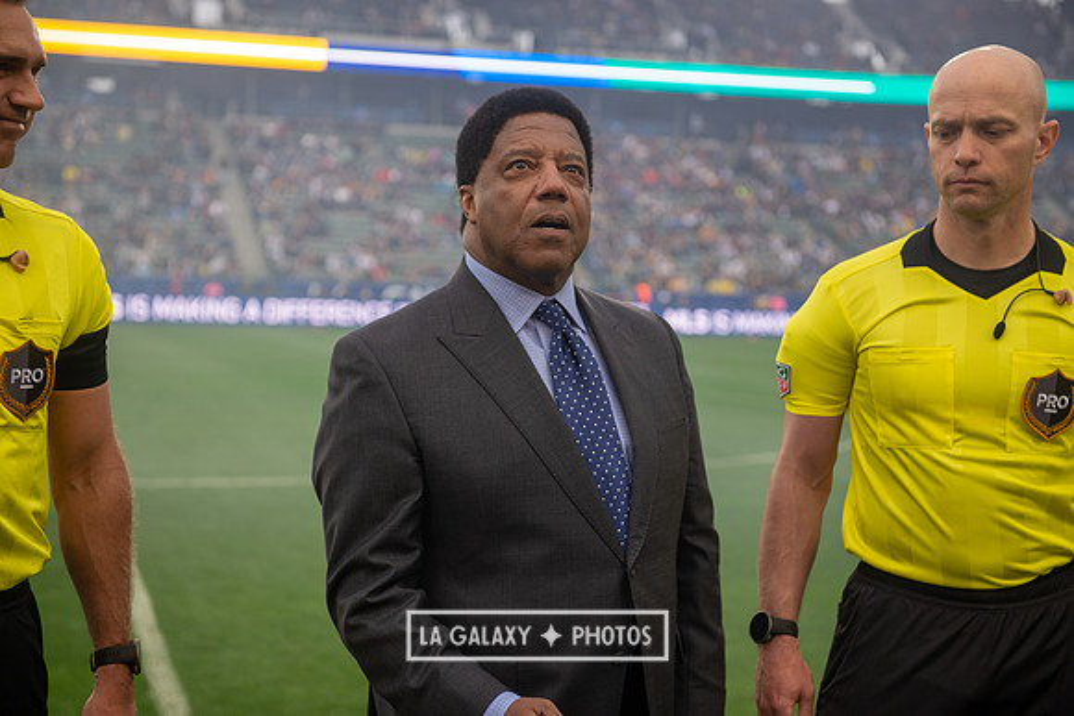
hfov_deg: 32.4
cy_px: 358
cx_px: 537
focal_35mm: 62
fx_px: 1850
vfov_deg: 21.9
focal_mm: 62
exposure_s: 1/640
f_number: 3.5
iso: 500
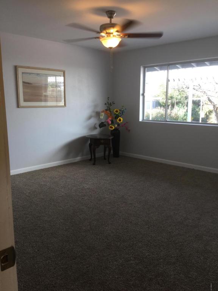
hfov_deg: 45.4
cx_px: 109
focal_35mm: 31
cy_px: 146
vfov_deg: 58.4
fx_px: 260
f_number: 2.4
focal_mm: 3.3
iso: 32
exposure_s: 1/60
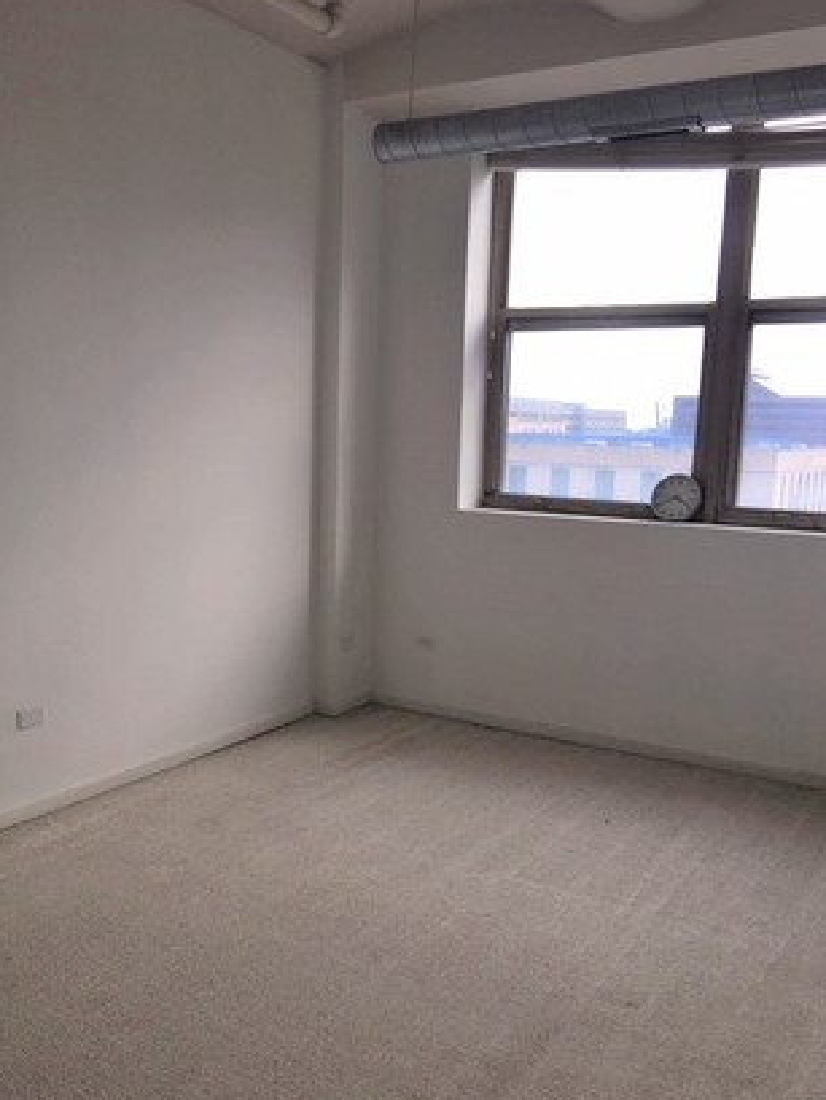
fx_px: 1081
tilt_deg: -8.5
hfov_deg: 41.8
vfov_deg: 53.8
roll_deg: -1.4
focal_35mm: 34
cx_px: 390
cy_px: 613
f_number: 2.2
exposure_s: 1/40
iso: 32
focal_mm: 4.15
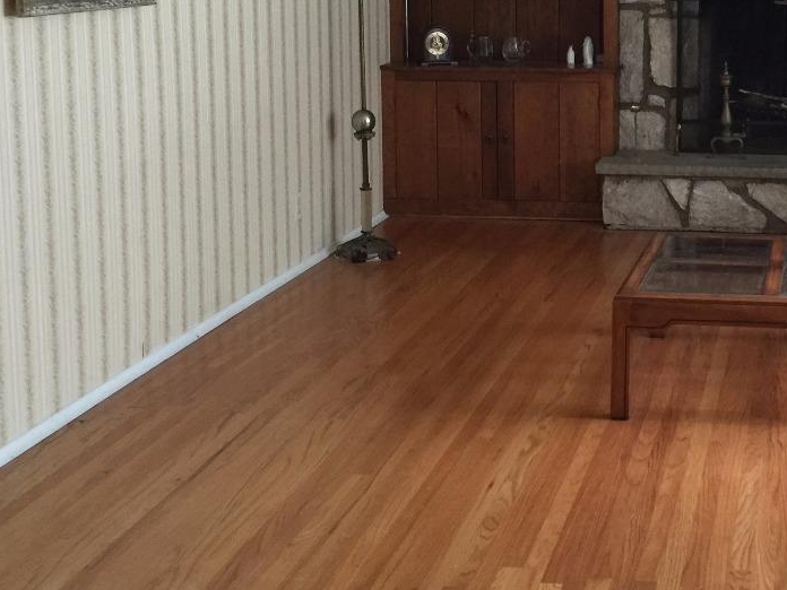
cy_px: 98
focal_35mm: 60
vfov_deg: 24.0
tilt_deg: -6.9
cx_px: 693
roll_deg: -2.1
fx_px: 1364
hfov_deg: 30.9
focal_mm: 4.15
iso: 125
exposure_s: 1/15
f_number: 2.2
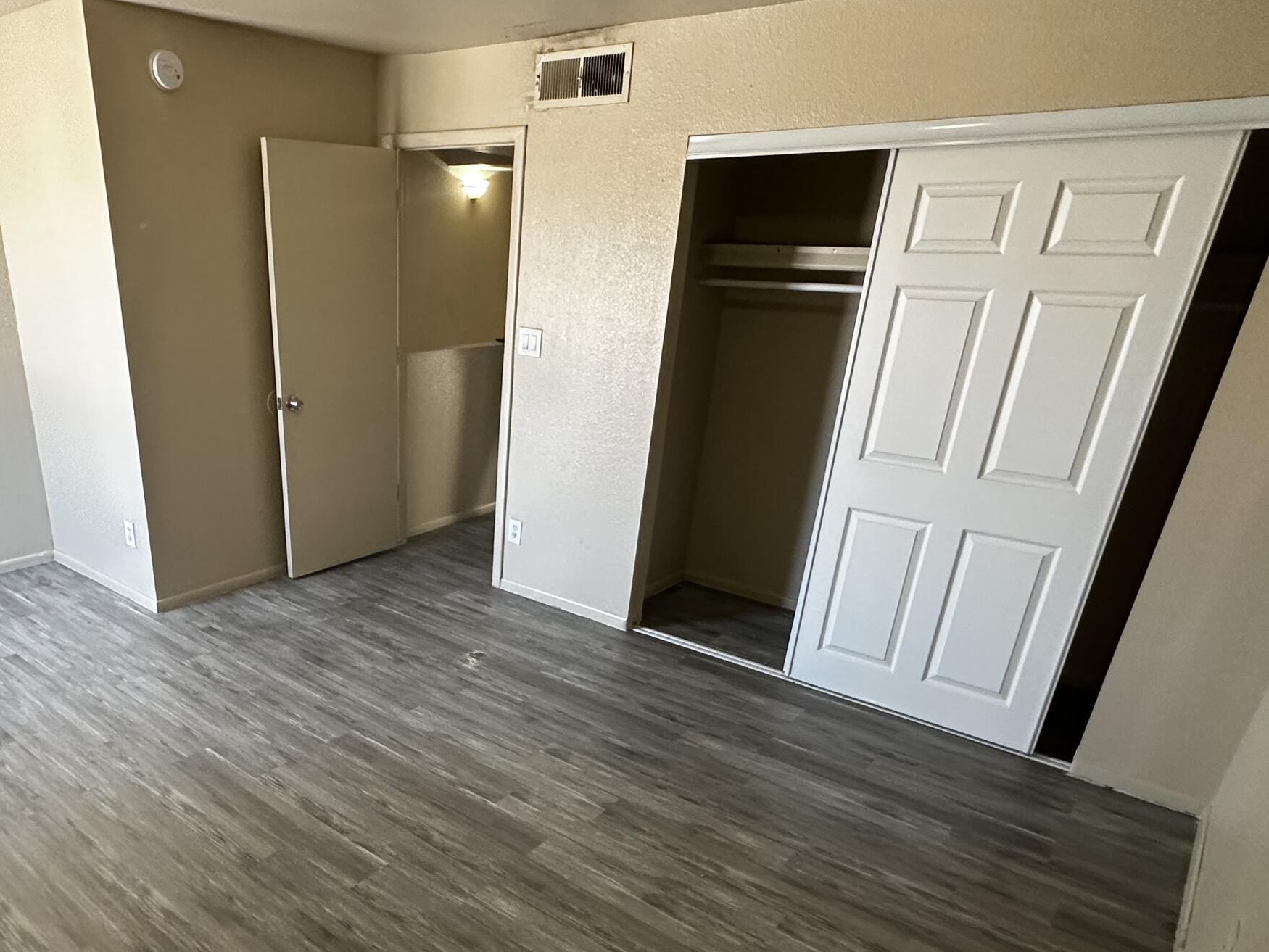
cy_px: 647
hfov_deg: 69.8
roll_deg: -2.2
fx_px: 880
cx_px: 437
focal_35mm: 24
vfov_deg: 55.5
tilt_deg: -25.0
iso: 250
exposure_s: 1/60
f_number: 2.2
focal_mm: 2.22
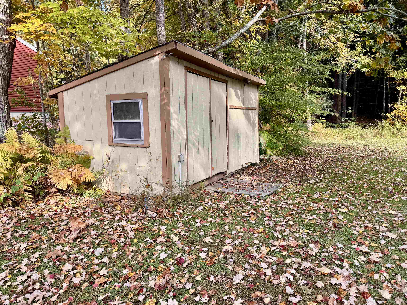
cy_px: 152
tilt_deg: -6.8
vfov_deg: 56.8
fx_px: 282
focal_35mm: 24
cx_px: 204
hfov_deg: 71.6
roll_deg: -0.1
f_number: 1.78
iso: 80
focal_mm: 6.76
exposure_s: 1/460
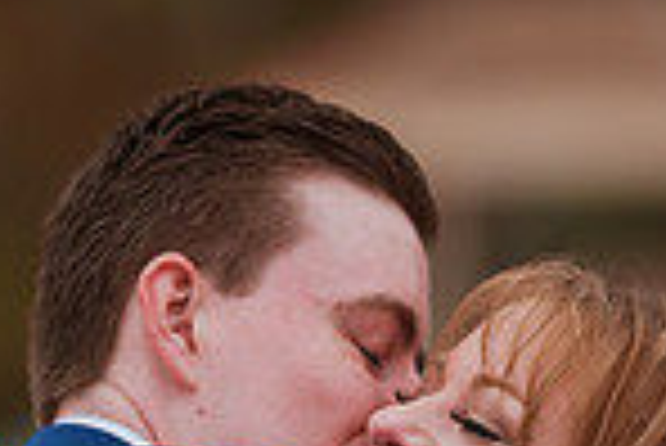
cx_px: 450
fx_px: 9777
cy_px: 689
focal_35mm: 528
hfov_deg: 3.9
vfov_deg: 2.6
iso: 500
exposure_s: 1/3200
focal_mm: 135
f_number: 1.8
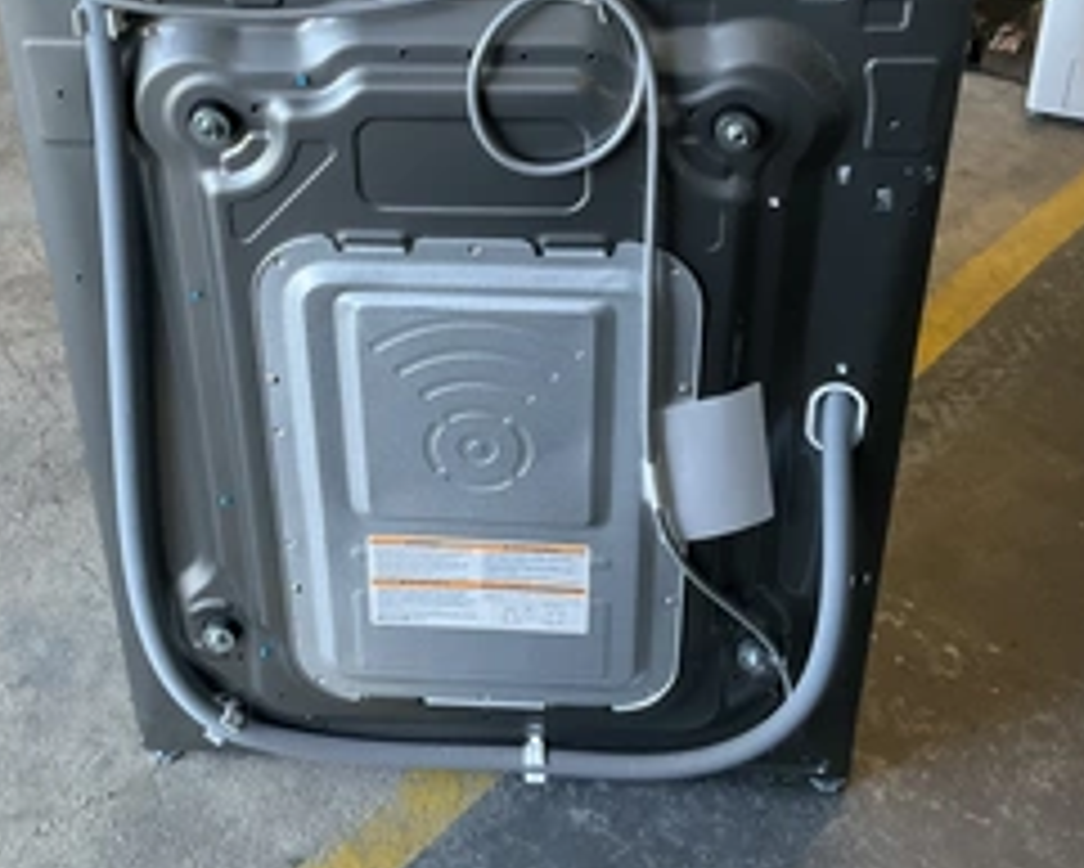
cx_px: 468
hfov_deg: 39.4
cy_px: 247
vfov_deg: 31.7
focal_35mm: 47
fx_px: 1508
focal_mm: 3
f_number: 1.8
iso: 125
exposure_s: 1/60
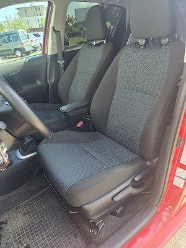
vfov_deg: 73.9
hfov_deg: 58.9
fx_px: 165
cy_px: 124
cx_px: 93
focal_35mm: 23
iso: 32
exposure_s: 1/182
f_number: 1.7
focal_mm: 6.3
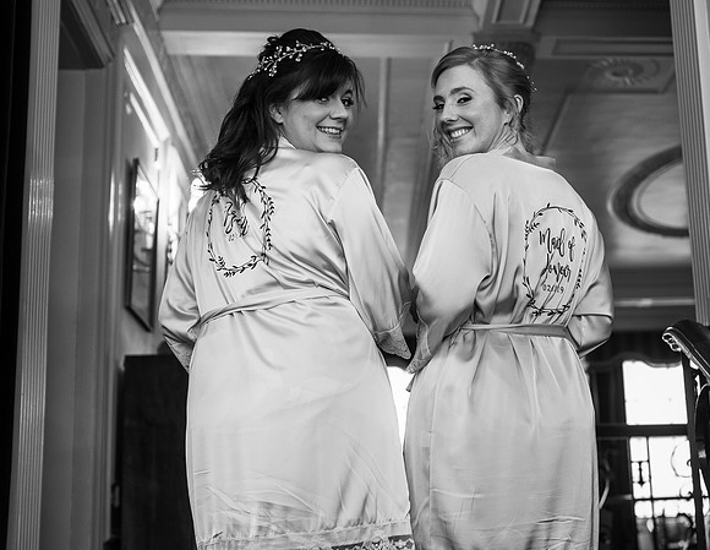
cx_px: 504
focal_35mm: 59
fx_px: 1215
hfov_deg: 32.1
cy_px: 303
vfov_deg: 25.5
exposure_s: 1/100
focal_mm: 35
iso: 250
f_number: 2.5
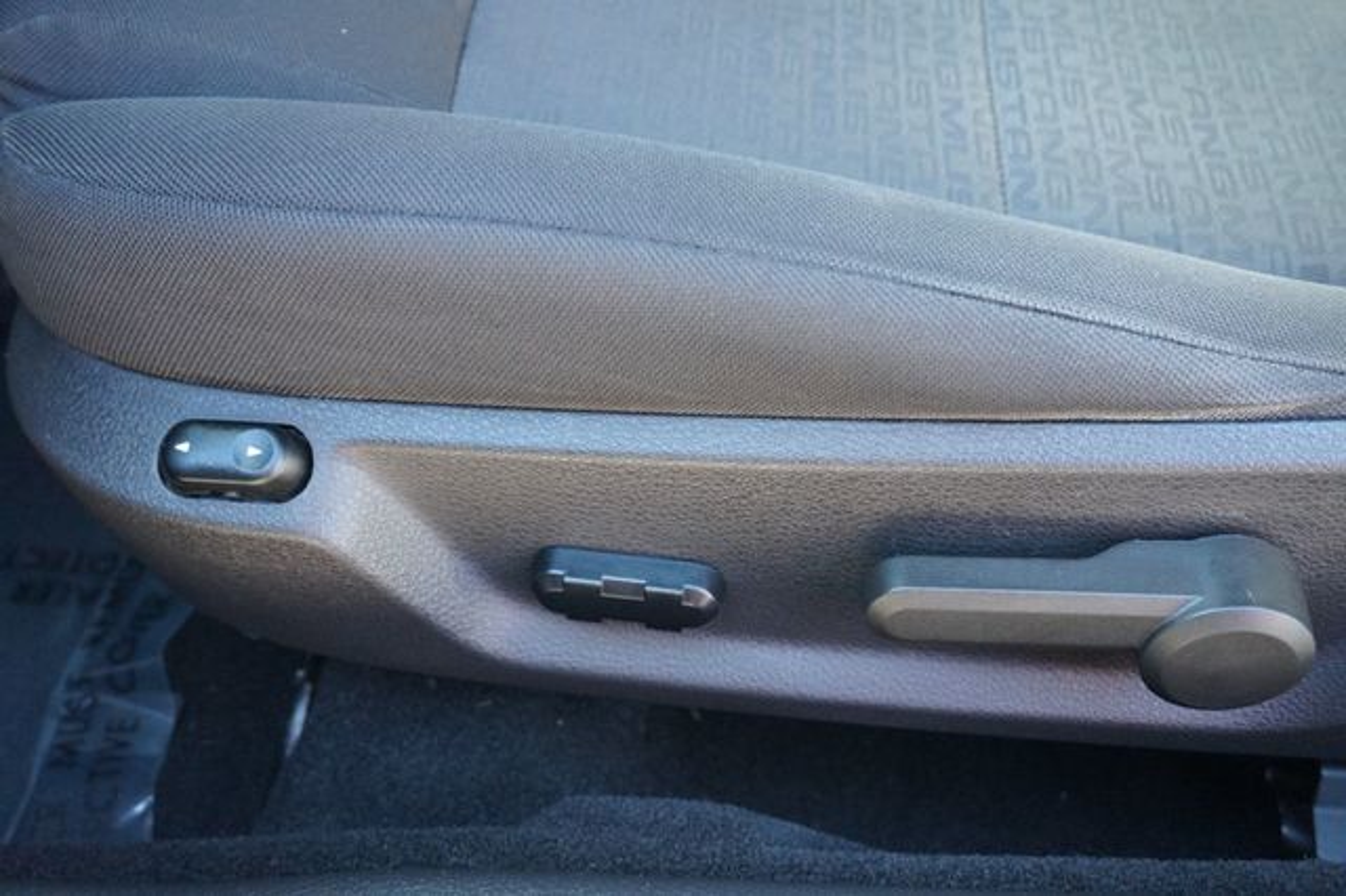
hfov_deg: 51.3
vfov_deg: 35.5
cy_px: 448
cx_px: 673
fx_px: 1401
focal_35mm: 38
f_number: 4.5
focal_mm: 25
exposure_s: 1/160
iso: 2000
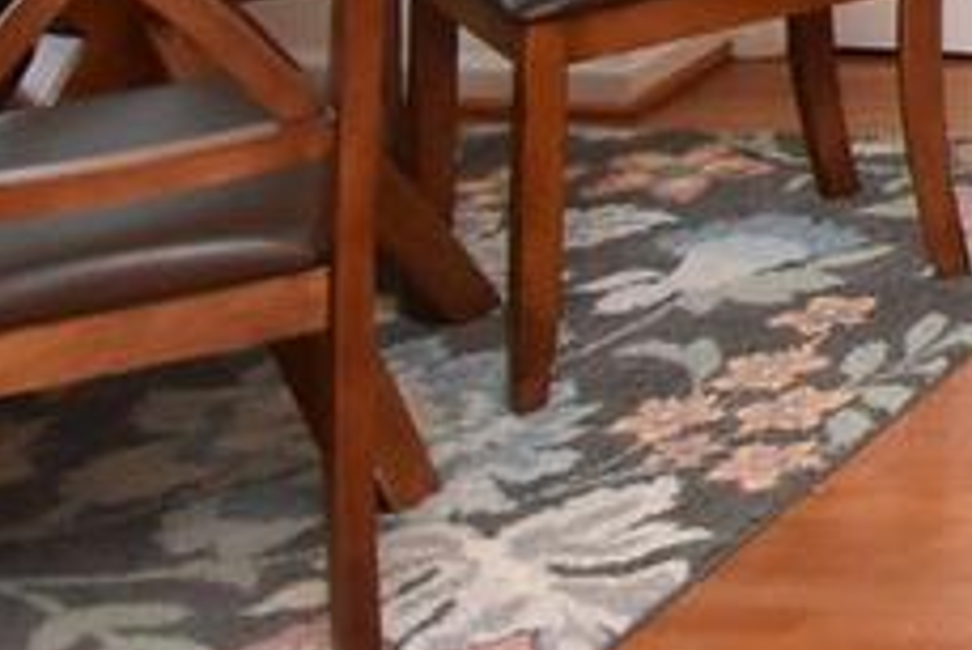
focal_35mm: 113
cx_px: 2504
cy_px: -1113
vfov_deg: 10.0
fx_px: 3053
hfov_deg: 12.7
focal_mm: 12
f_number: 8
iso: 800
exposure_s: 1/125
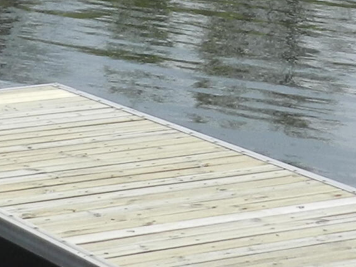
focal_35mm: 200
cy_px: -243
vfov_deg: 7.2
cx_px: 220
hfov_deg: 9.9
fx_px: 2058
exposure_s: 1/640
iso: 160
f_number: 4
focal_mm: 6.7
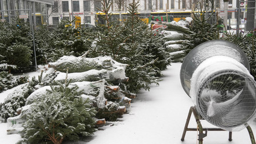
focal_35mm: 48
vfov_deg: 24.9
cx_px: 129
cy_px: 81
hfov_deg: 42.9
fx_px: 326
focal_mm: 30
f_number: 4.5
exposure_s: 1/320
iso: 640
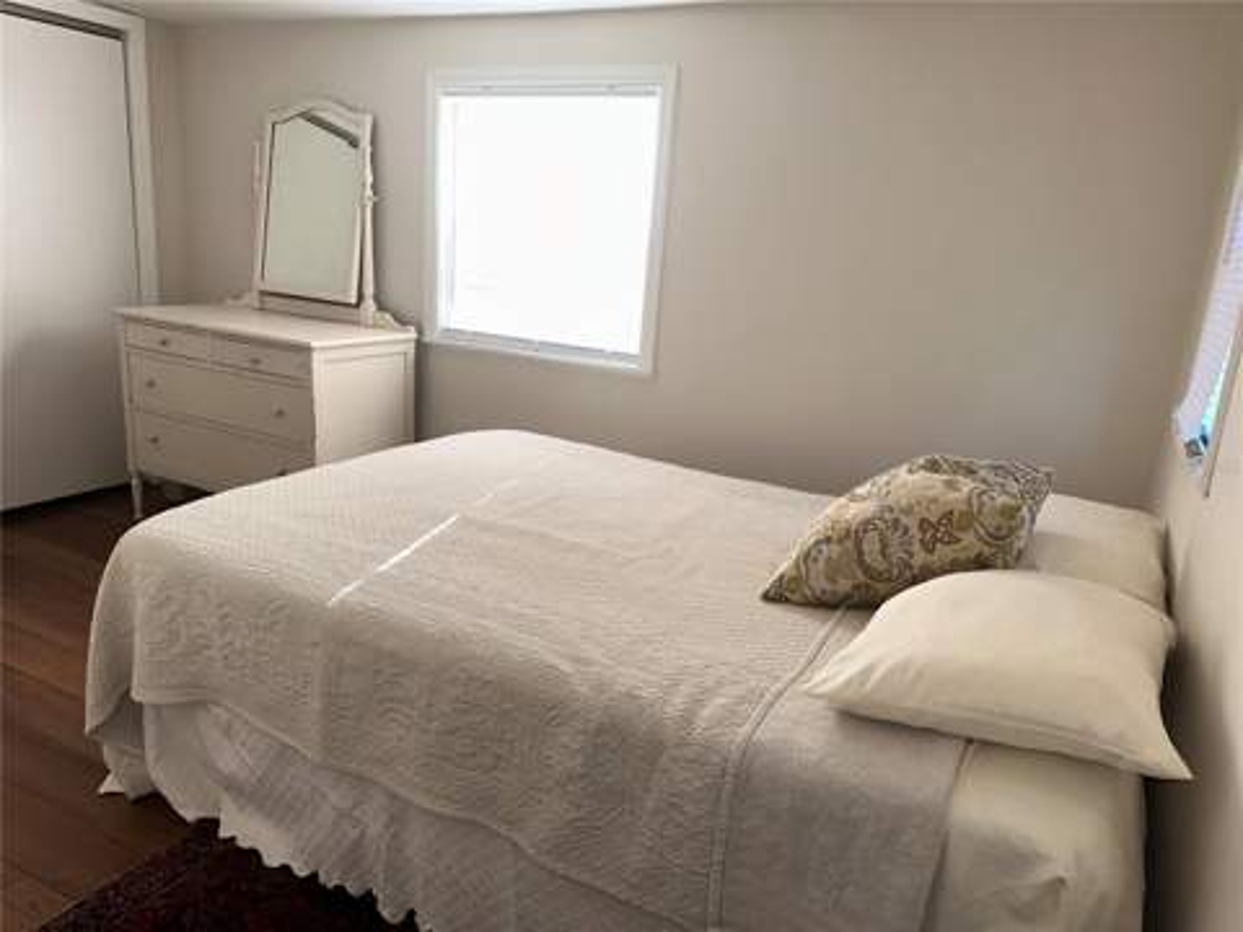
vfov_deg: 56.8
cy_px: 466
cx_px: 622
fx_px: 862
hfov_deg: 71.6
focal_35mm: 24
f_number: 1.78
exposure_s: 1/155
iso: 64
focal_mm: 6.86
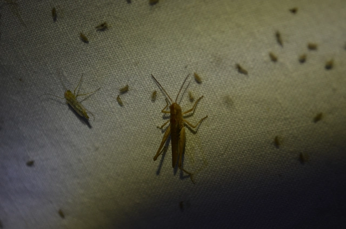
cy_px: 114
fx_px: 791
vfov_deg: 16.5
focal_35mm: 82
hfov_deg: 24.7
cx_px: 173
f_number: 6.3
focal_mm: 55
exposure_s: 1/60
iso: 400
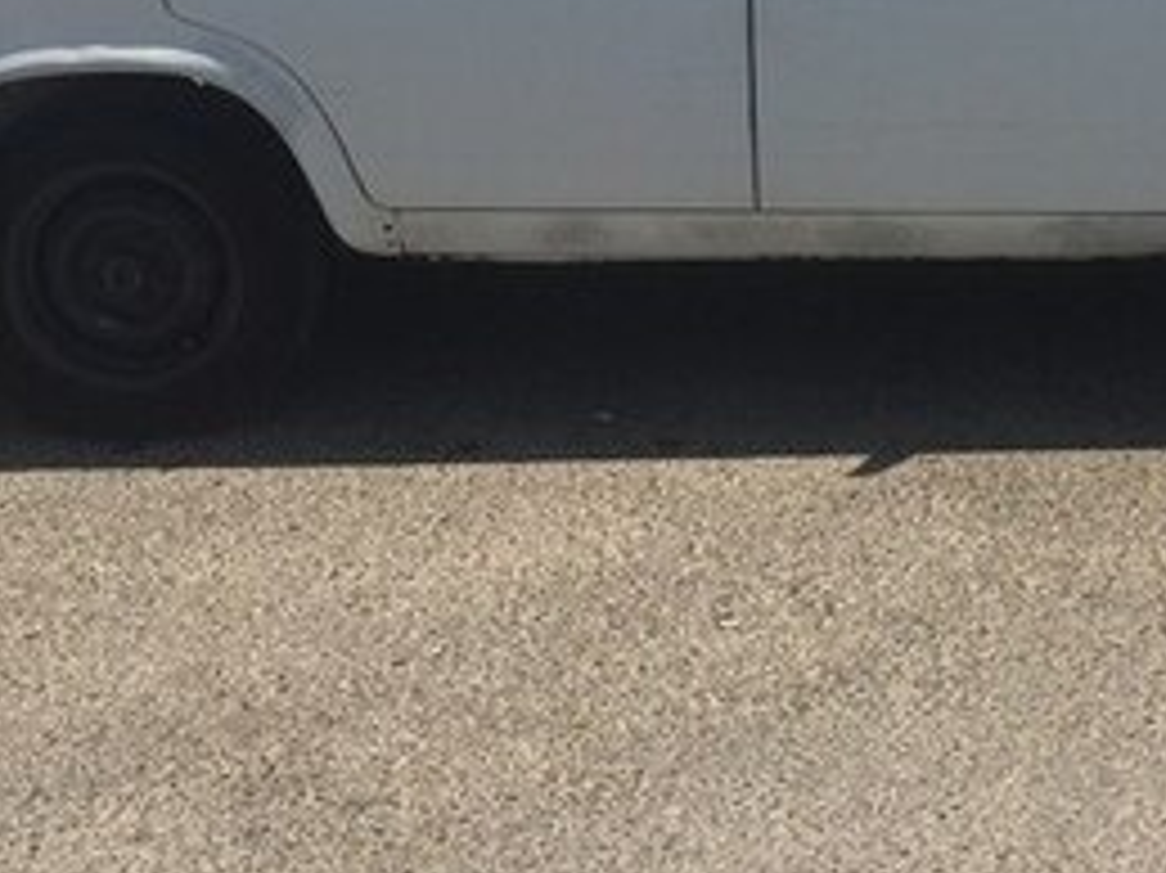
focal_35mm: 74
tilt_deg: -10.6
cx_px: 828
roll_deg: -1.0
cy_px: -137
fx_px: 2491
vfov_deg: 18.9
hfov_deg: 26.1
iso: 32
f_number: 2.2
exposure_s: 1/2740
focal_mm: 4.15
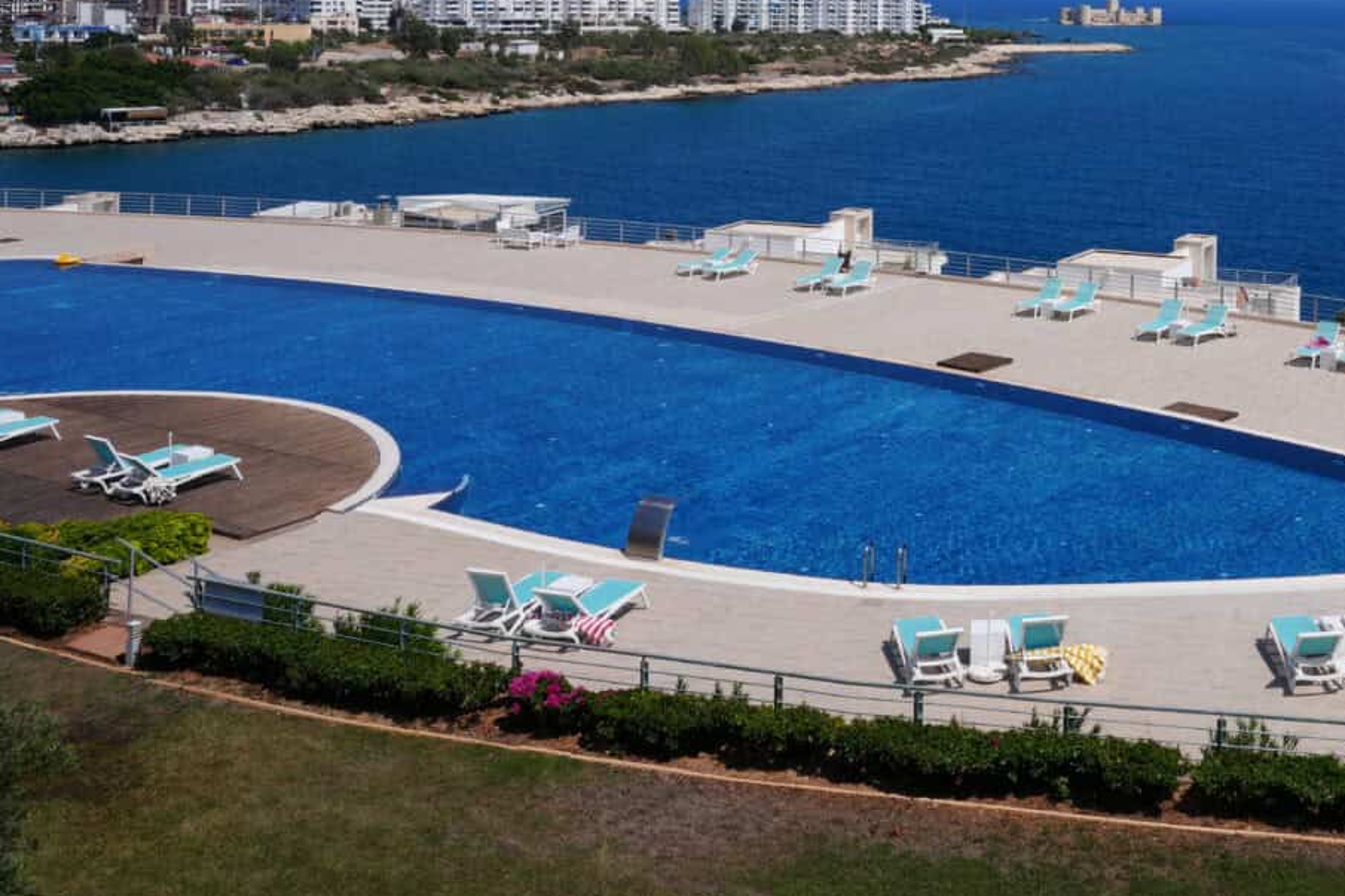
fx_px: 1606
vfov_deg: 28.9
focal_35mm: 43
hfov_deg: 41.6
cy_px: -30
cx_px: 1225
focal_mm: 19
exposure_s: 1/320
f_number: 10
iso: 100
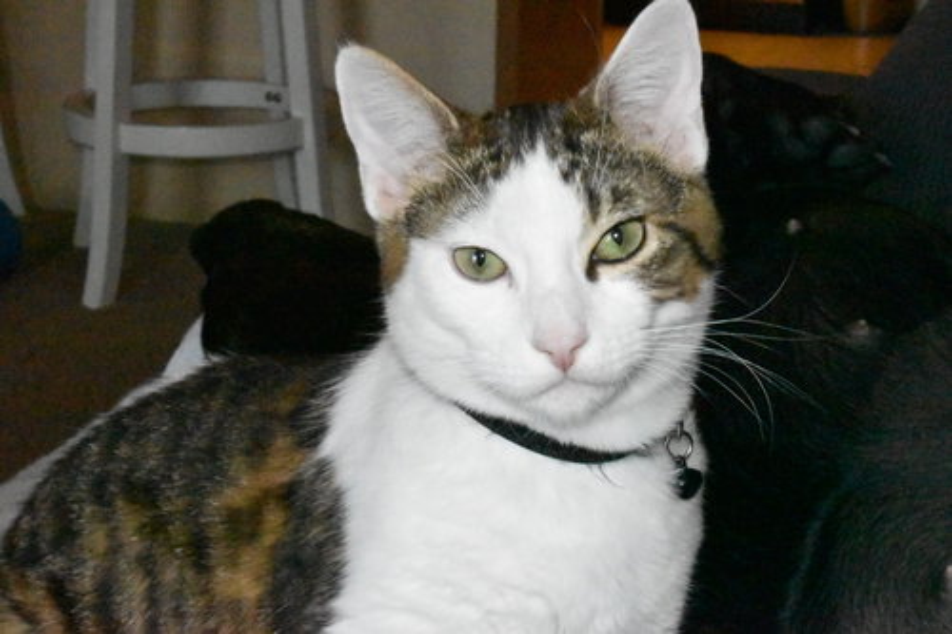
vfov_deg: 16.5
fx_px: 2181
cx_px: 476
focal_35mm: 82
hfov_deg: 24.6
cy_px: 317
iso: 25600
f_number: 36
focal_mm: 55
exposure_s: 1/100
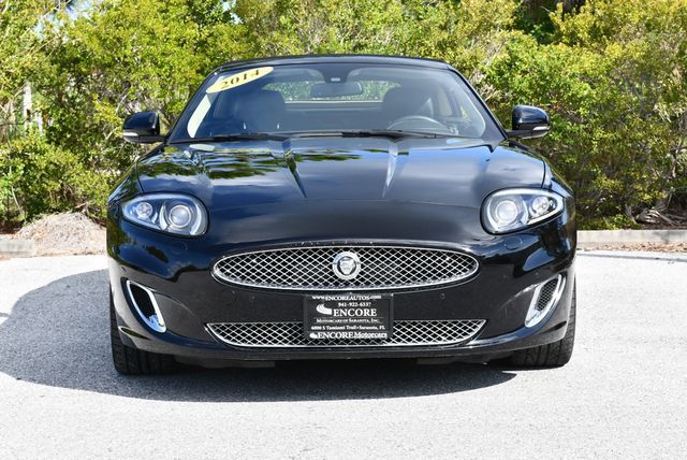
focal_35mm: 88
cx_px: 344
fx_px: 1681
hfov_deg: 23.1
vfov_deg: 15.6
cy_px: 230
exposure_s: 1/250
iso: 200
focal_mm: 44
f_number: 8
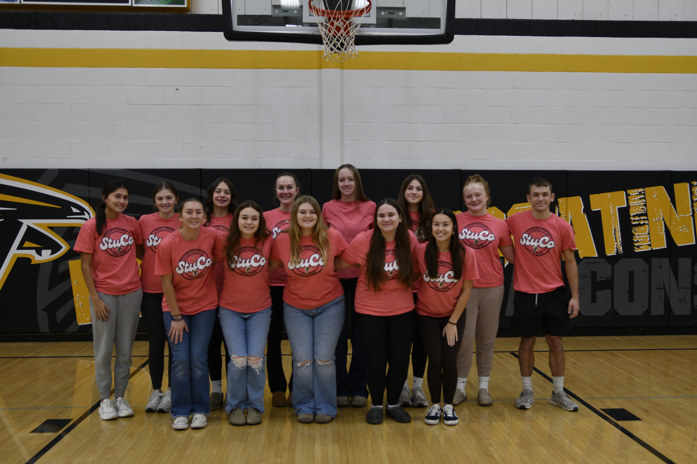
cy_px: 232
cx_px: 348
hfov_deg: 53.1
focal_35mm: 36
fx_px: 697
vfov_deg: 36.9
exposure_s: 1/80
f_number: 4
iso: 360
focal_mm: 30
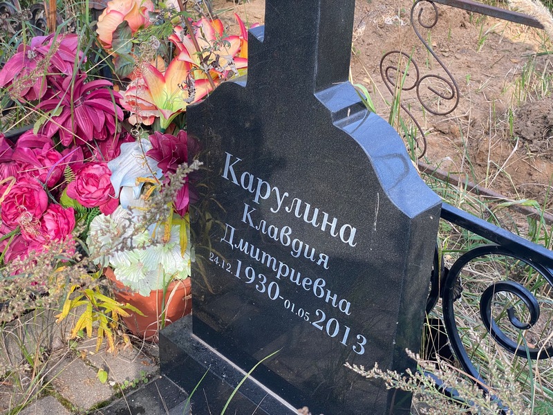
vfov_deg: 28.0
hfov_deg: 36.8
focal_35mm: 52
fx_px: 831
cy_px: 208
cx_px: 276
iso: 20
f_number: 2
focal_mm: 6
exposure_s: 1/144
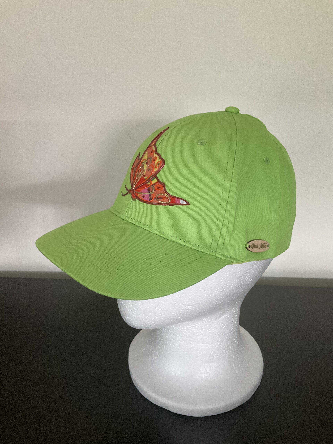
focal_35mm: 29
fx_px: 372
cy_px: 222
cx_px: 166
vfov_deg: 61.7
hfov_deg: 48.2
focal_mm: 3
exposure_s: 1/60
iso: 100
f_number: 1.8
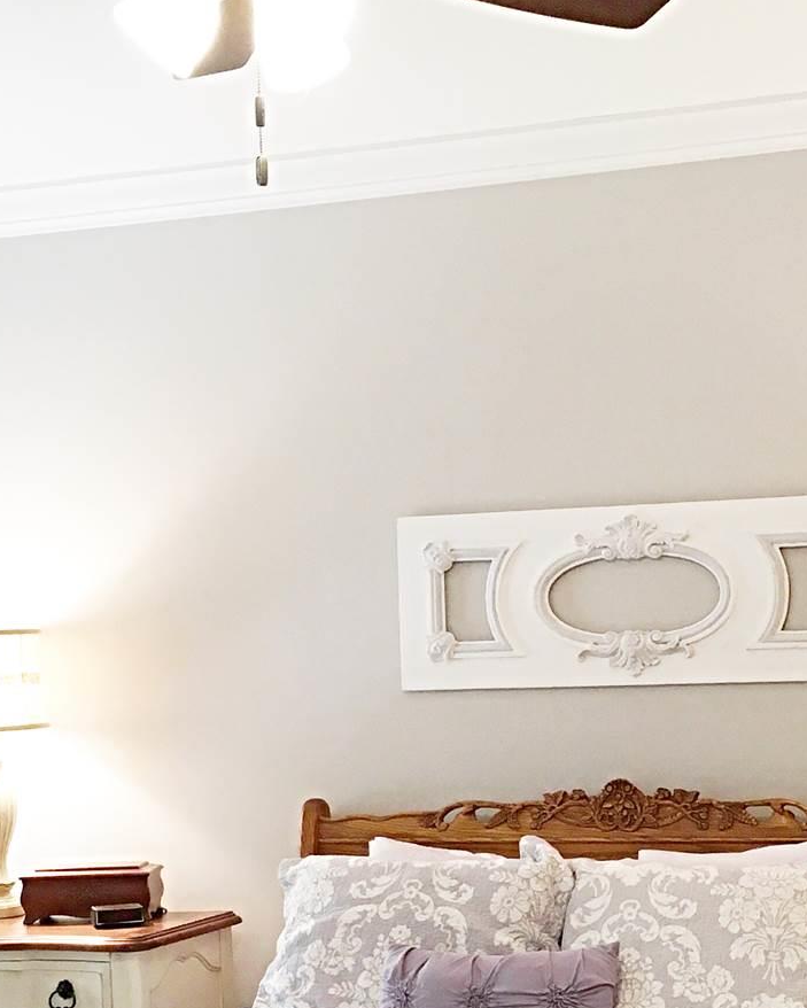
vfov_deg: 28.2
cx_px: 518
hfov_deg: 23.1
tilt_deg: -3.0
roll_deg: +2.7
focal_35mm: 66
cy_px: 786
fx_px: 1969
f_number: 2.2
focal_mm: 4.15
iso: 50
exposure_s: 1/30
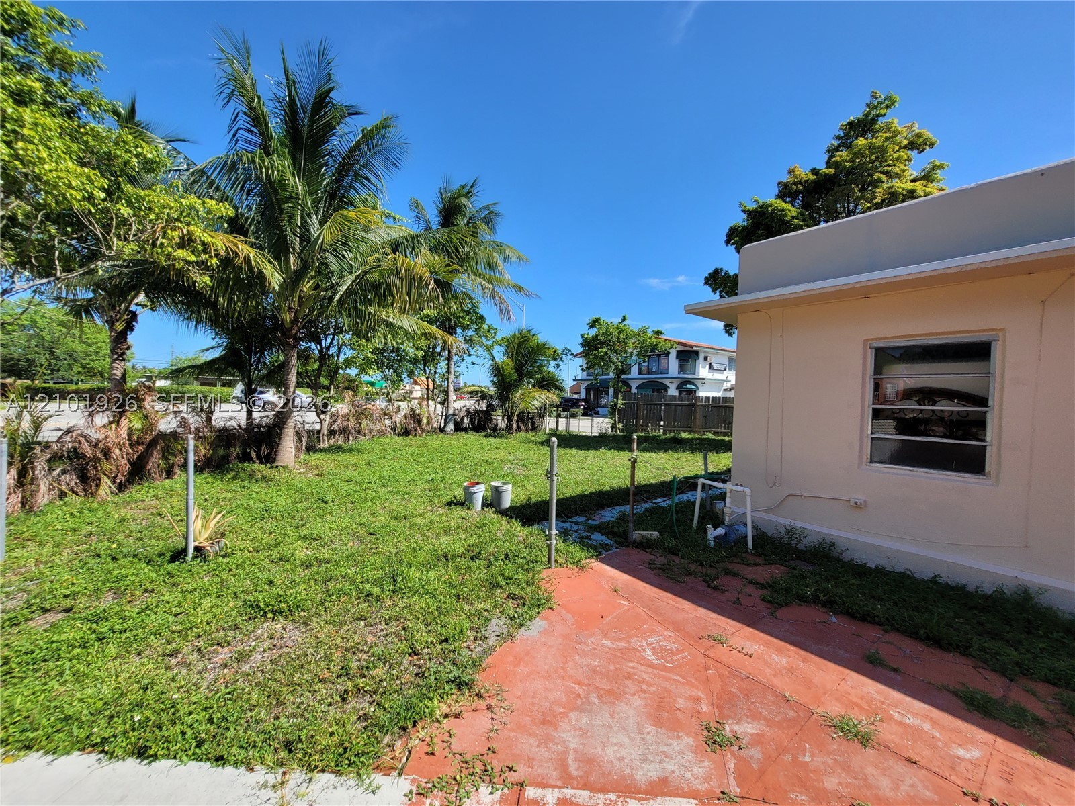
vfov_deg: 89.9
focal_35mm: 13
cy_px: 403
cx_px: 538
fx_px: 404
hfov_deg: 106.2
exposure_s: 1/1614
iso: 64
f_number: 2.2
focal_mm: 2.2
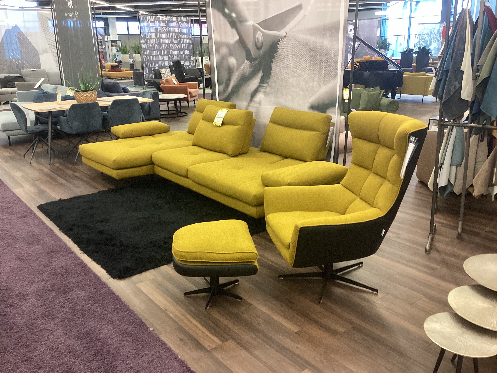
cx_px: 248
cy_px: 186
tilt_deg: -18.9
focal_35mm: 31
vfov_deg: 45.4
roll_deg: +0.2
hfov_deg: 58.4
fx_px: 445
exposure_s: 1/60
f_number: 2.4
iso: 200
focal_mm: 3.3
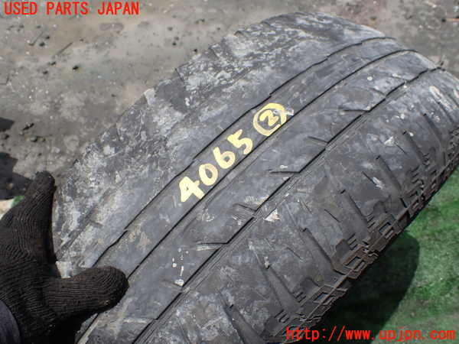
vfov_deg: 46.8
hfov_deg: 60.0
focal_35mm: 30
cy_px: 172
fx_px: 398
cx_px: 230
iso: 100
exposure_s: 1/1000
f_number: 3.2
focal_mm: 5.4
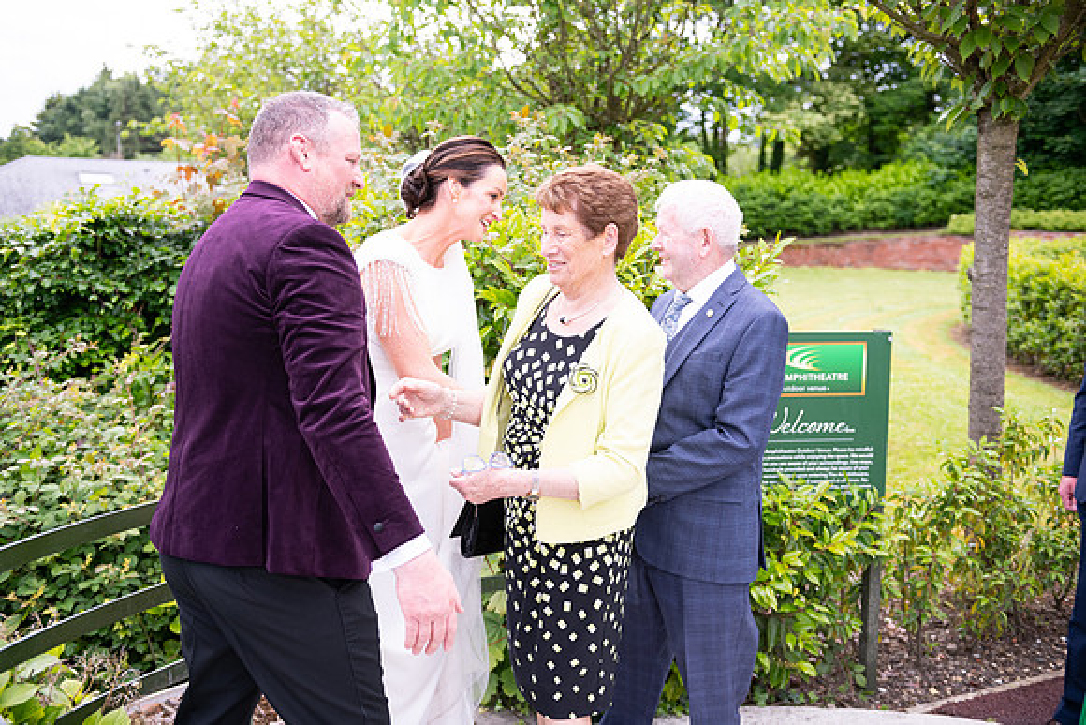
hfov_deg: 54.4
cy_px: 362
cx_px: 543
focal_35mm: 35
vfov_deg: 37.9
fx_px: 1056
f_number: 3.5
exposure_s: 1/1000
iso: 250
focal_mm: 35
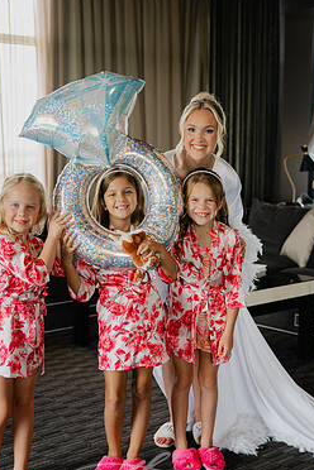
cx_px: 133
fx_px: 759
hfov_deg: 23.4
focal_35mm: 58
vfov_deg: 34.5
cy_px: 256
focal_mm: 48
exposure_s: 1/320
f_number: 2.8
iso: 560
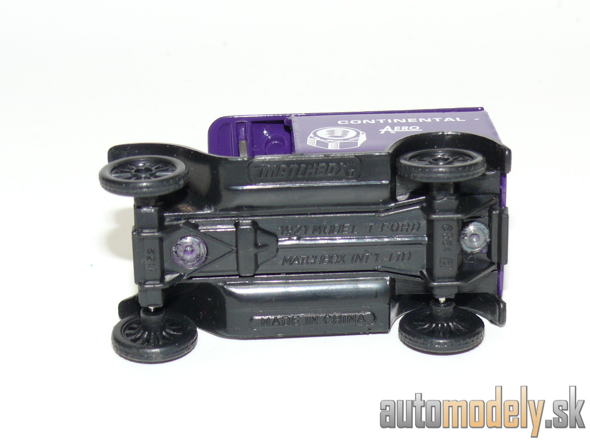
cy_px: 221
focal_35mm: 95
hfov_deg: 20.7
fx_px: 1619
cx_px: 295
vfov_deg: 15.6
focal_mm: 13
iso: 100
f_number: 4
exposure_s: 1/30
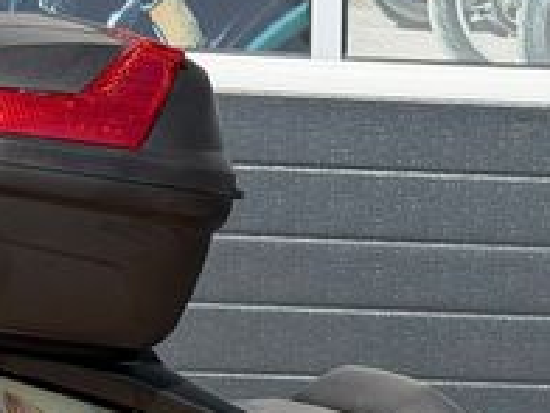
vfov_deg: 9.2
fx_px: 2495
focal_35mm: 157
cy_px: 632
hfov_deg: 12.5
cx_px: 533
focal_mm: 6.76
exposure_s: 1/4098
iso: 100
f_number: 1.78
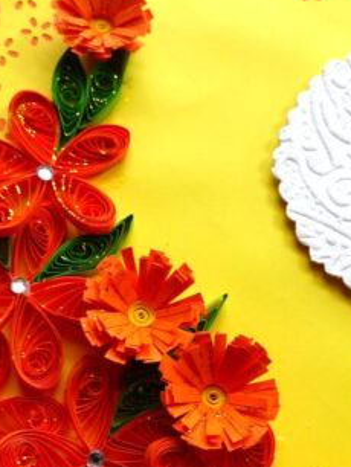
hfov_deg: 29.7
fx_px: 662
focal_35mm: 49
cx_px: 189
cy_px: 320
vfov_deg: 38.3
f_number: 2.8
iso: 100
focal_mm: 4.5
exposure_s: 1/100
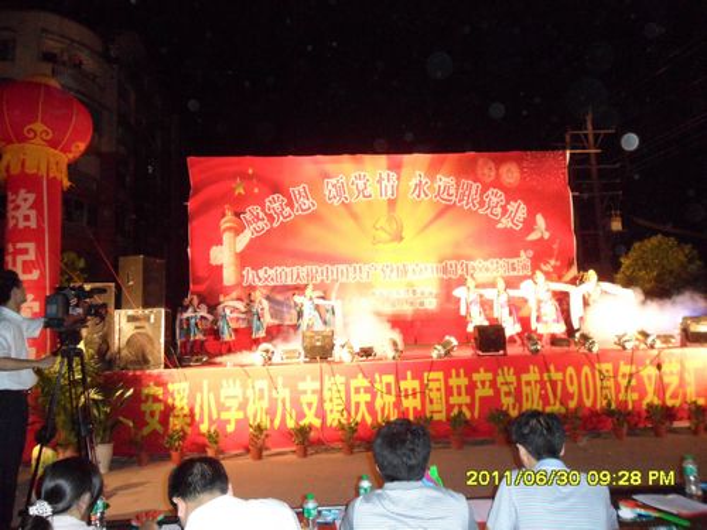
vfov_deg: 51.4
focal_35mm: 27
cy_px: 265
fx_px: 551
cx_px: 354
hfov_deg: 65.3
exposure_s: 1/45
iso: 640
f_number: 3.5
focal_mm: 4.9
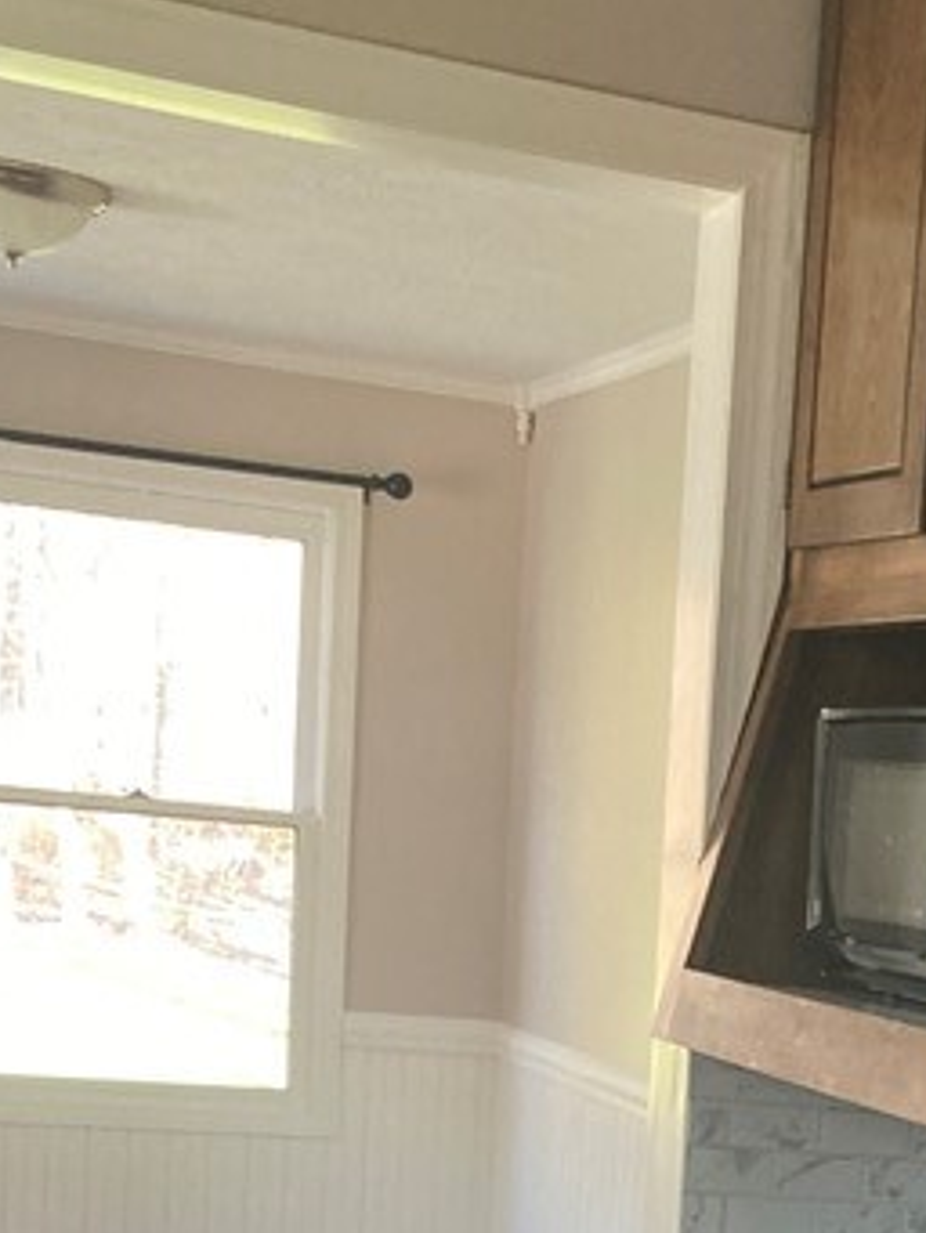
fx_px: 2994
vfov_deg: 21.6
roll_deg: -4.7
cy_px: 1472
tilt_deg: -9.7
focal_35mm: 84
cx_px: 1197
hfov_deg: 16.6
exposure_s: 1/60
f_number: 1.8
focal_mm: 3.99
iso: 200
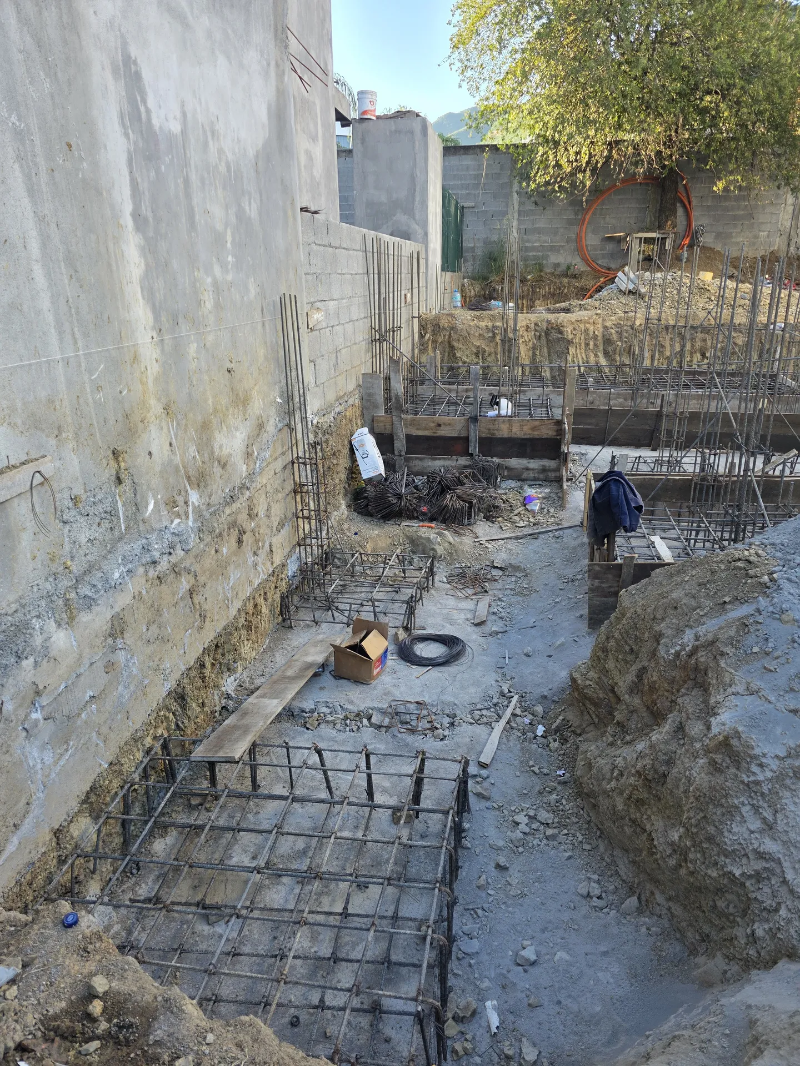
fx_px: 709
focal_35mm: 23
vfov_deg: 73.9
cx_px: 400
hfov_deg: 58.9
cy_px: 533
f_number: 1.7
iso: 50
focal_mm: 6.3
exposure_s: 1/180
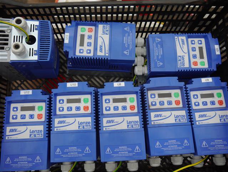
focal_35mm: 32
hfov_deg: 56.8
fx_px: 211
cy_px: 86
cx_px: 114
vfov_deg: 44.2
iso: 160
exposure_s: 1/125
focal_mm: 16
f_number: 4
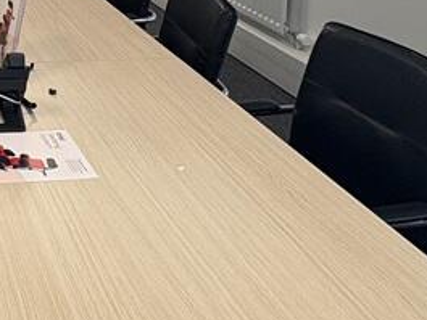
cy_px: -95
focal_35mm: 54
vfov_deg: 23.8
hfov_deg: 28.9
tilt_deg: -7.4
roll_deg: +2.0
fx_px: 666
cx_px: -129
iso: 100
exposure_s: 1/100
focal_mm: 2.22
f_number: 2.2
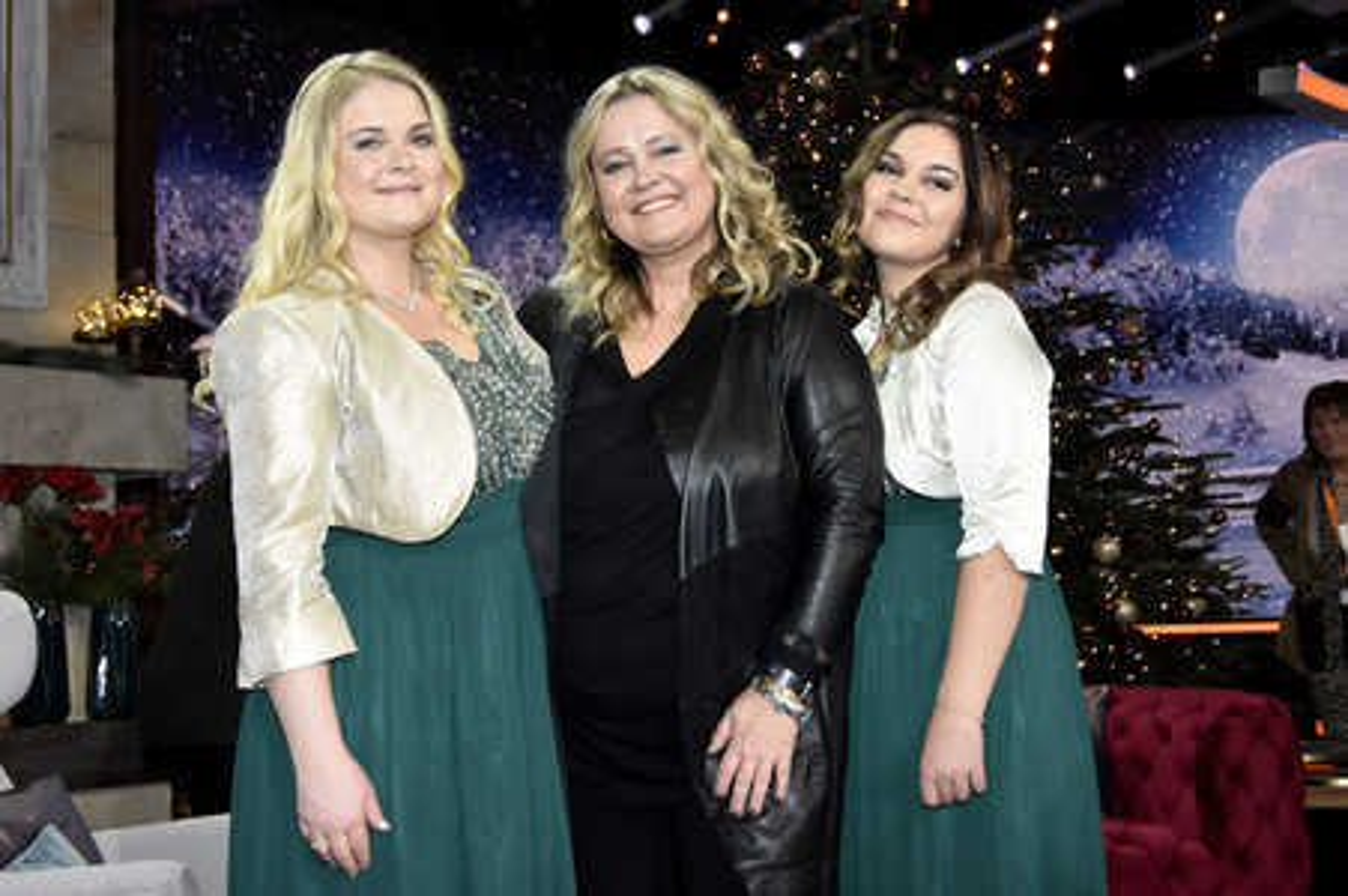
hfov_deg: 41.1
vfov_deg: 28.0
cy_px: 448
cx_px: 674
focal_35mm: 48
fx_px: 1796
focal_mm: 32
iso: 2000
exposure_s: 1/160
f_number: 5.6
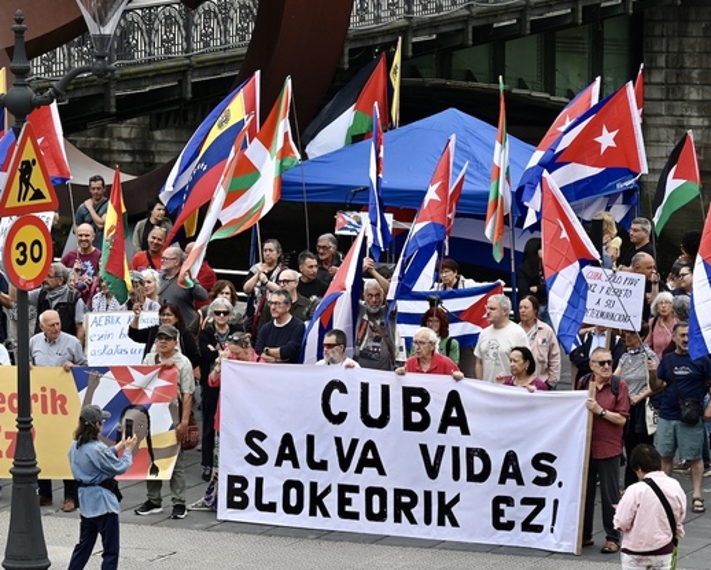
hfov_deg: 10.5
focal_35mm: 184
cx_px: 225
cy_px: 286
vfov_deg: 8.4
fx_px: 3874
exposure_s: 1/200
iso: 250
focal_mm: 140
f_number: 8
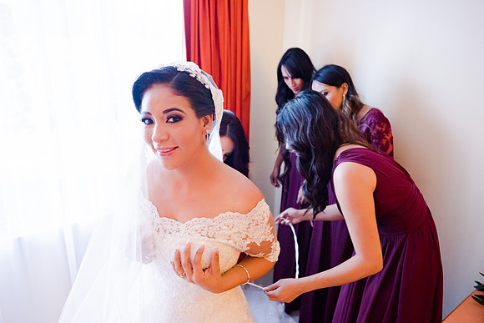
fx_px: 350
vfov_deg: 49.6
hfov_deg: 69.4
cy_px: 162
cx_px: 242
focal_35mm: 26
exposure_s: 1/200
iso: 1600
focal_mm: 26
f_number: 2.8
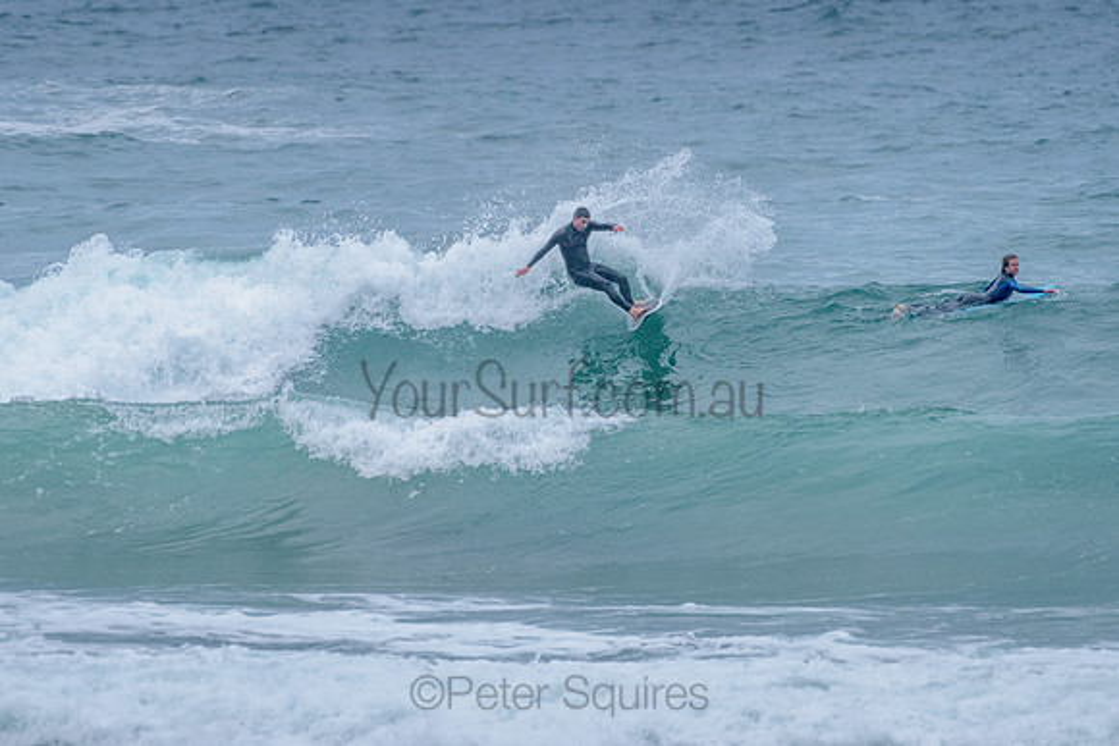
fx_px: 19051
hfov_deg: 3.4
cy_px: 290
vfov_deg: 2.2
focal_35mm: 613
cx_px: 561
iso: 1800
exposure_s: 1/2000
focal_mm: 500
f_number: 5.6
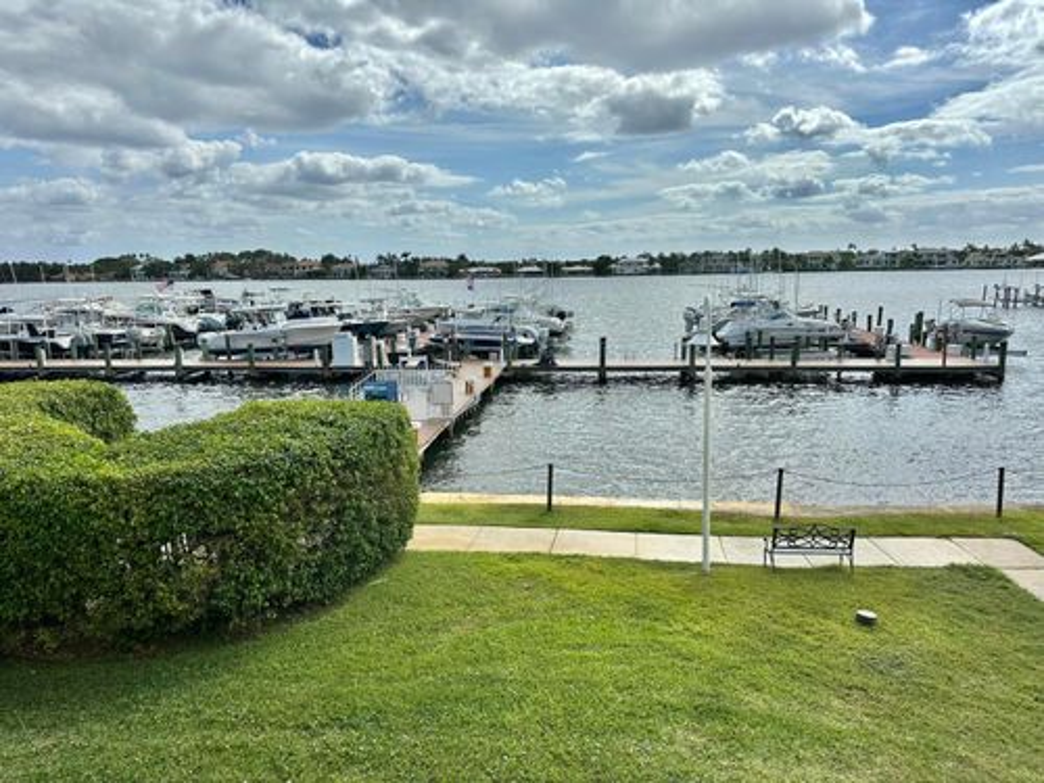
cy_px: 392
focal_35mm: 24
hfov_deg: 71.6
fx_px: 724
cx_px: 522
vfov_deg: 56.8
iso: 80
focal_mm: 6.86
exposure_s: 1/8929
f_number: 1.78
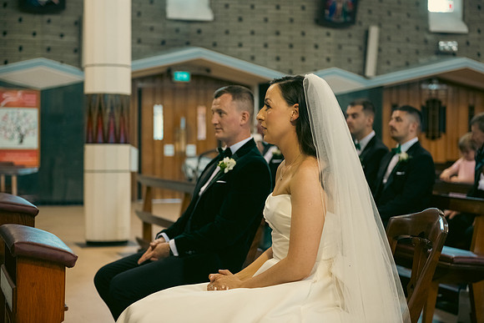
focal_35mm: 70
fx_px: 941
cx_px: 242
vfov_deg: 19.5
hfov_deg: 28.8
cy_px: 162
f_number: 3.5
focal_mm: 70
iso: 1000
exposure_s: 1/160
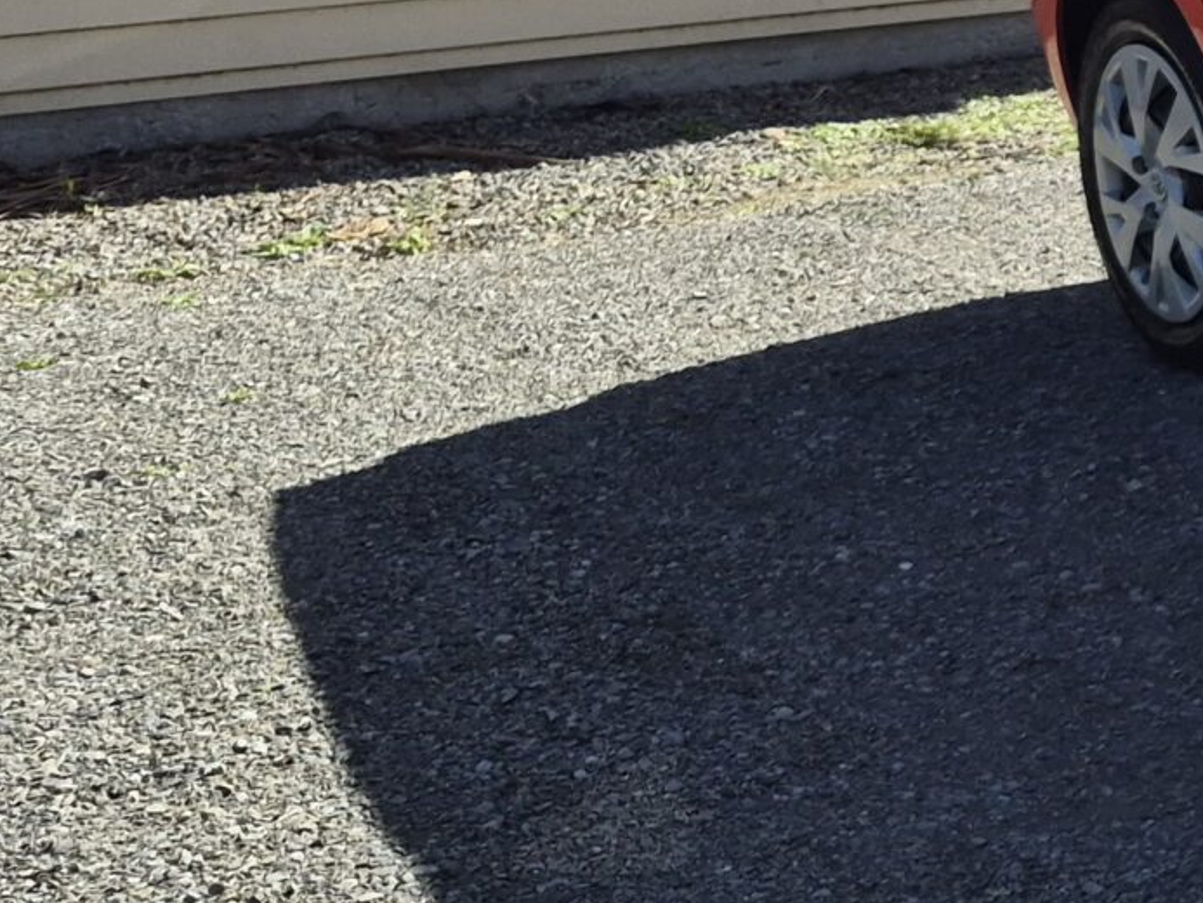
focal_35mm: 85
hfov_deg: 18.9
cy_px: 380
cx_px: 2015
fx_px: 2954
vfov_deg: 17.4
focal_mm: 5.4
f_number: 1.8
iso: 80
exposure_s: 1/7104
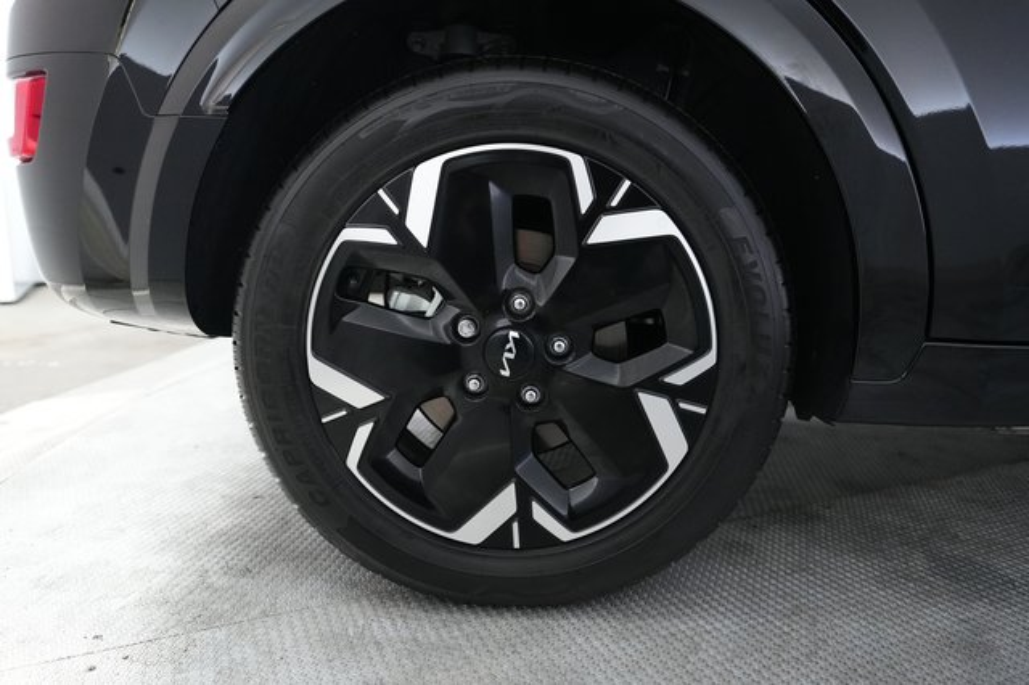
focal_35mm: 24
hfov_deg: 73.8
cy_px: 342
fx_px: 686
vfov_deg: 53.1
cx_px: 514
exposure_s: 1/160
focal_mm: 24
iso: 5000
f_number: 2.8
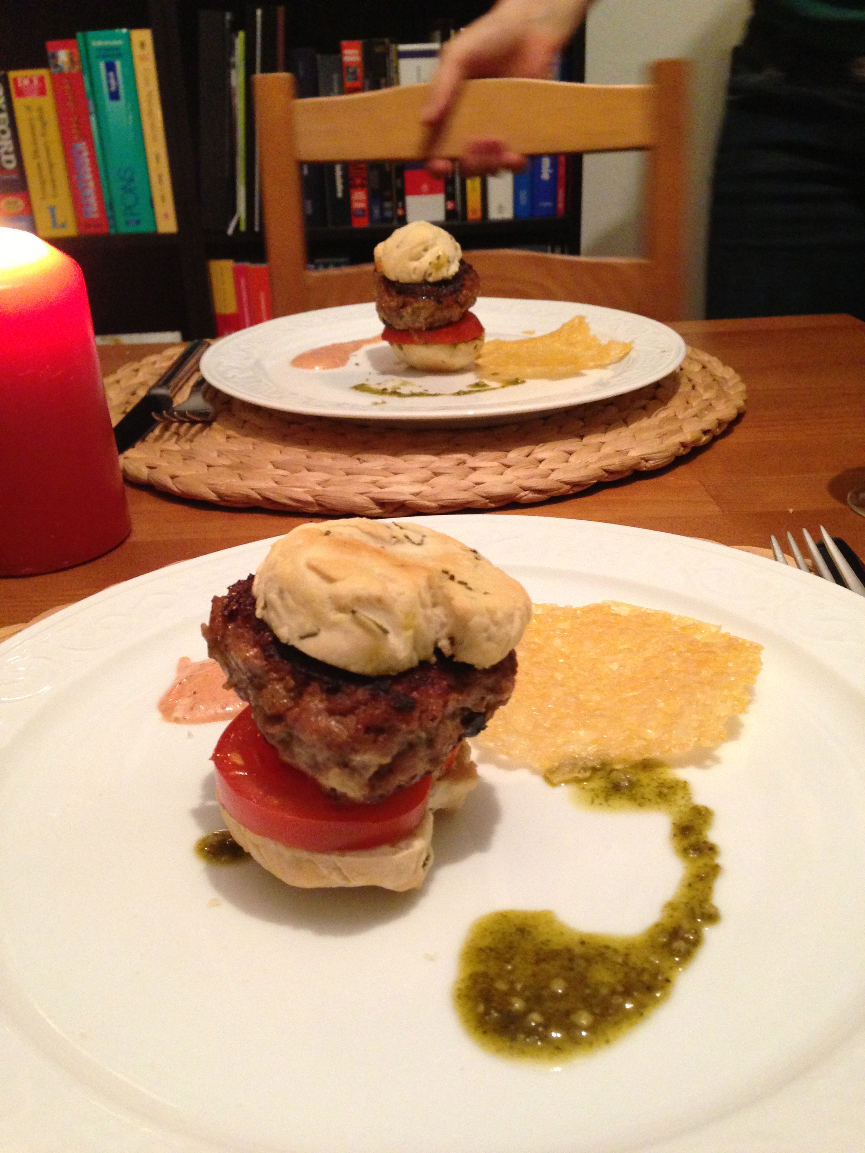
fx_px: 1099
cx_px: 432
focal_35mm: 33
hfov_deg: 42.9
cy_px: 576
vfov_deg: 55.4
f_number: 2.4
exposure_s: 1/17
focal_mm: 4.13
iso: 400
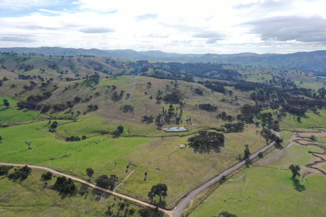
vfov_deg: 46.4
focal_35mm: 28
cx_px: 163
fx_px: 254
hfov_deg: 65.5
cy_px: 108
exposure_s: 1/400
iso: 100
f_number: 5.6
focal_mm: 10.26
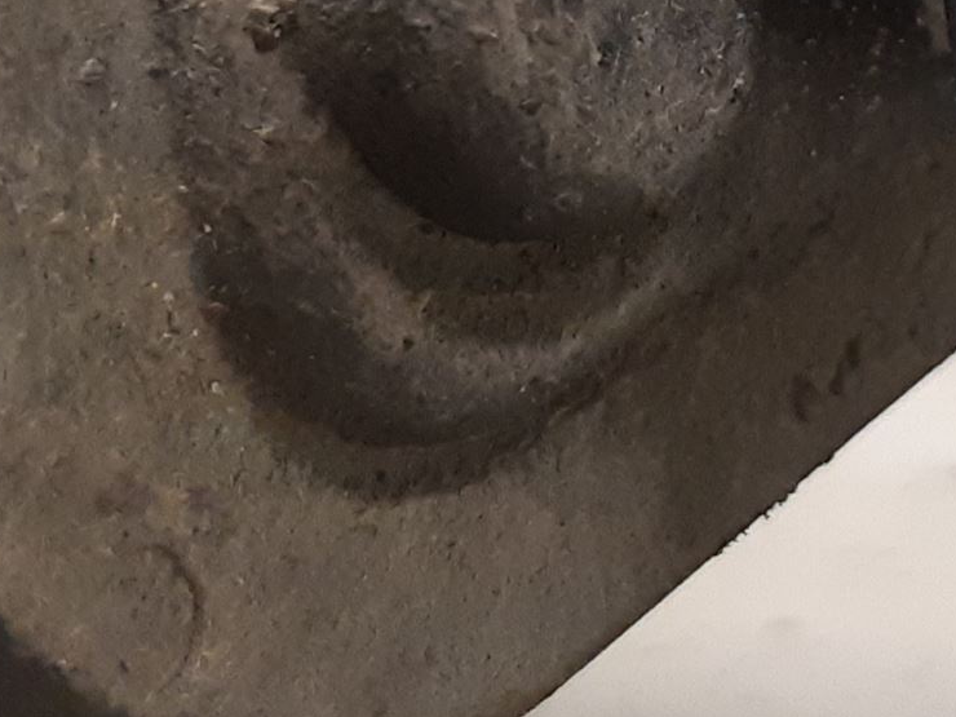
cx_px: 933
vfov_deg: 19.9
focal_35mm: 72
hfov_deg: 25.8
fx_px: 1988
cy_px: 8
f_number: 1.7
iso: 250
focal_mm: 3.93
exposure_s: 1/50
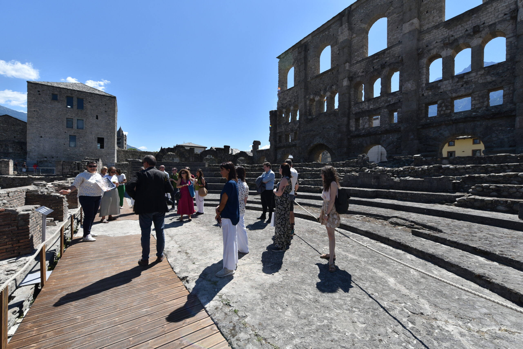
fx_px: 203
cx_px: 262
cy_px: 174
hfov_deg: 104.2
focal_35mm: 14
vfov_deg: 81.3
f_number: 7.1
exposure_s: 1/1250
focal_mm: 14
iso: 250
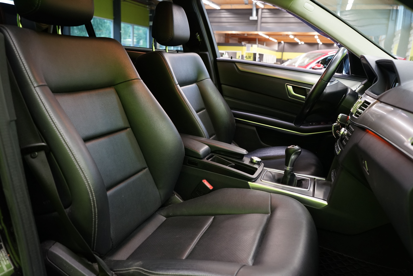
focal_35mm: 30
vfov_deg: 43.6
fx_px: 344
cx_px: 206
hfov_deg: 61.9
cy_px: 138
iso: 1600
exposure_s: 1/20
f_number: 5
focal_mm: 30
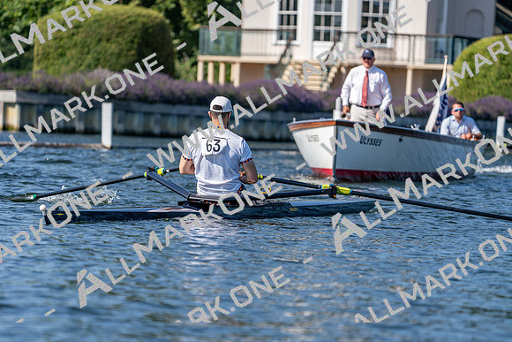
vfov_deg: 4.9
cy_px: 171
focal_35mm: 282
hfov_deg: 7.3
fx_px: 4011
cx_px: 256
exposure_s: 1/1600
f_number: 5.6
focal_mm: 282
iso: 250
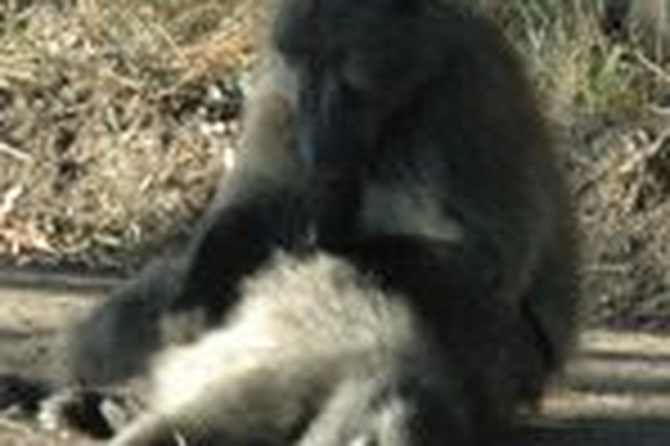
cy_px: 45
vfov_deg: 4.3
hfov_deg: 6.5
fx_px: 5912
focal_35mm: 318
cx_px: 396
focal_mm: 70
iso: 1600
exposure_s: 1/125
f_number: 7.1
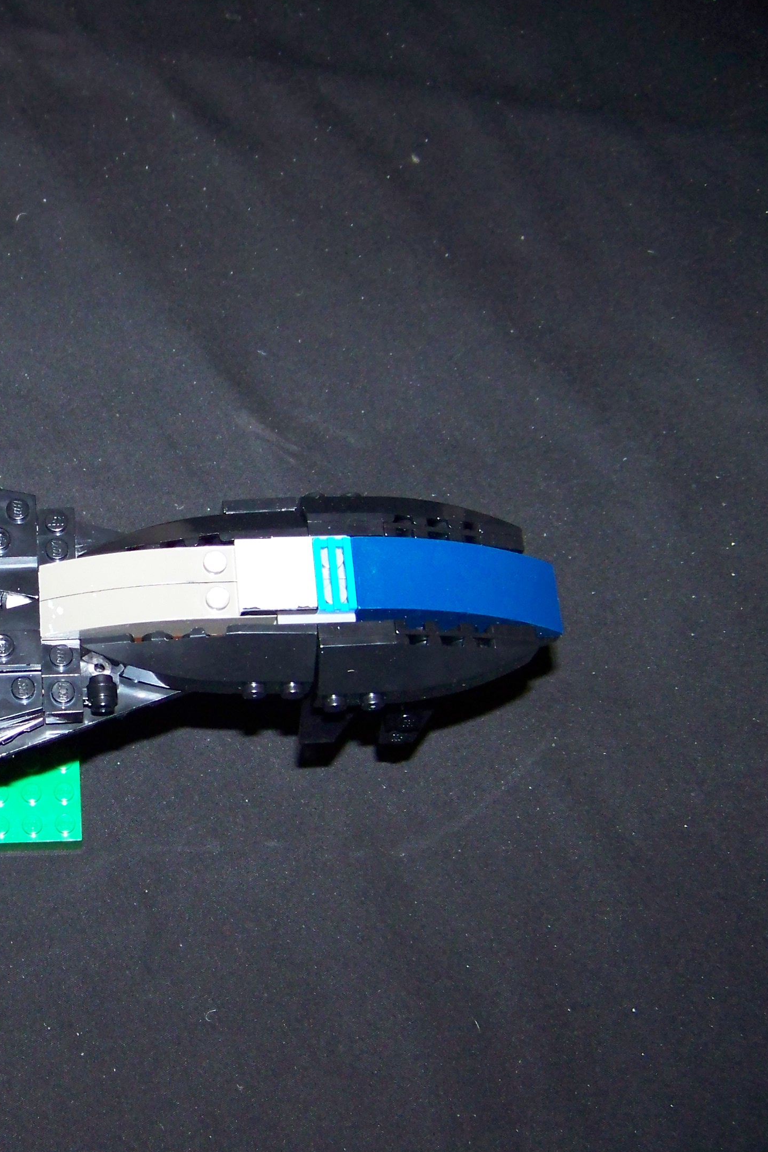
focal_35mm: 53
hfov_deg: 24.1
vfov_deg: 37.5
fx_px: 1696
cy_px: 598
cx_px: -41
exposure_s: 1/30
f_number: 2.8
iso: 200
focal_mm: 5.85
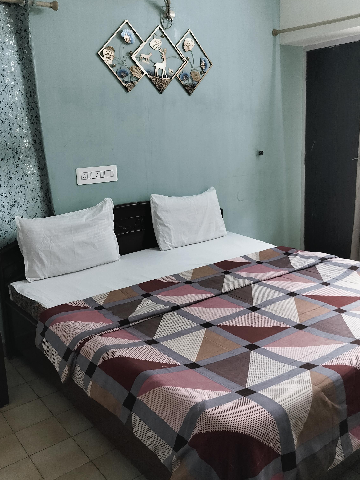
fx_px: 444
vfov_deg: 56.7
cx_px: 157
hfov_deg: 44.1
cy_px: 211
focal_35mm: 32
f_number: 1.7
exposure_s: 1/25
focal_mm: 5.24
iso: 500
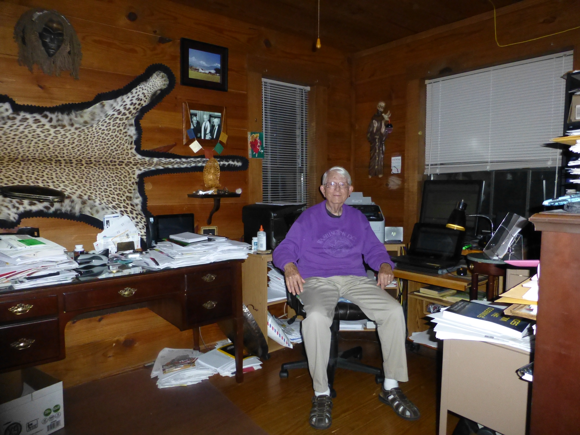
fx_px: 402
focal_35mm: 24
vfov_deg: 56.8
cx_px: 290
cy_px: 218
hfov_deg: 71.6
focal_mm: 4.3
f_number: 3.3
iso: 800
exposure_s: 1/1600
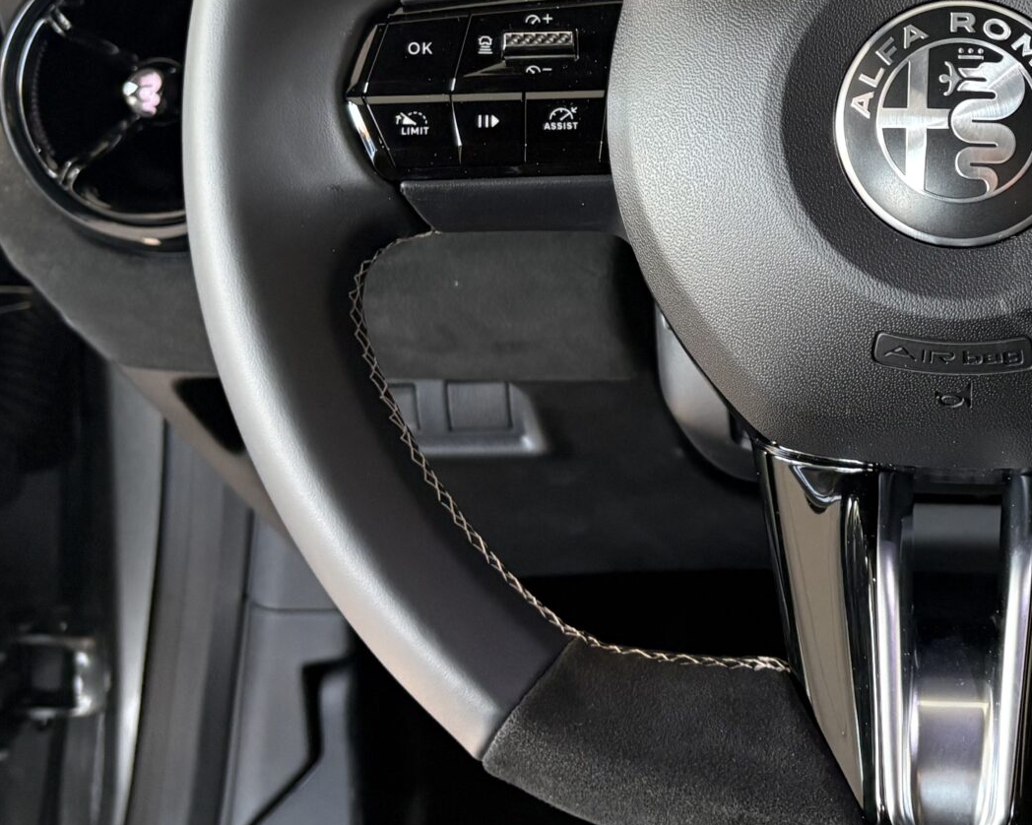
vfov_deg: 23.9
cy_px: 90
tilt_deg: -17.2
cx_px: 931
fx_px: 1893
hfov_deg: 29.2
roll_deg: +1.4
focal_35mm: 62
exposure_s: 1/60
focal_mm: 5.96
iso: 250
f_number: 1.6
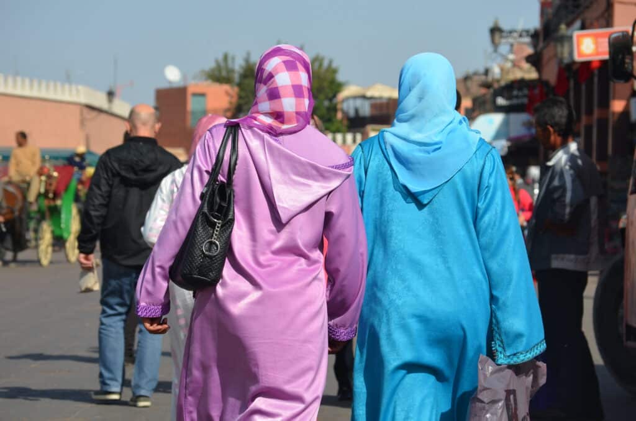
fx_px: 2697
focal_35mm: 153
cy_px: 210
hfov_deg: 13.4
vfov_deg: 8.9
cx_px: 318
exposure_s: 1/800
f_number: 7.1
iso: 200
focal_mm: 102
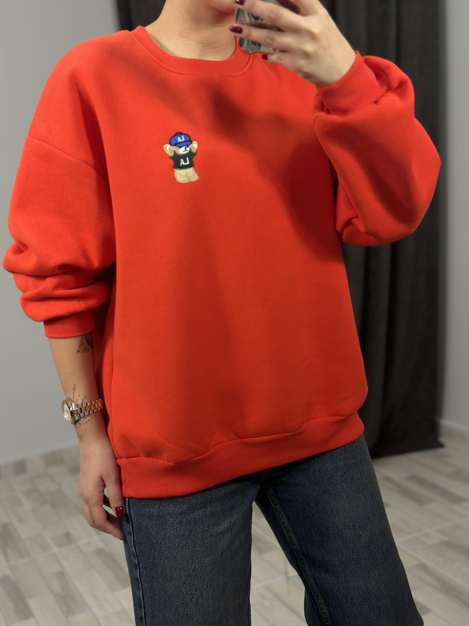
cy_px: 313
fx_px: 867
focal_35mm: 48
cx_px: 234
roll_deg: +7.2
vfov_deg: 39.7
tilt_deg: -34.3
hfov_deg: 30.3
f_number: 1.78
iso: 125
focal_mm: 6.86
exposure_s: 1/100
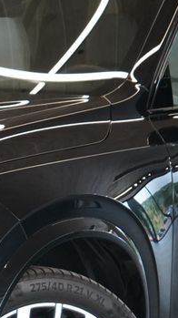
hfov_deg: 5.5
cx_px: -148
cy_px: 275
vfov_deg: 10.0
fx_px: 1806
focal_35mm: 215
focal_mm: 70
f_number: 5.6
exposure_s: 1/160
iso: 6400
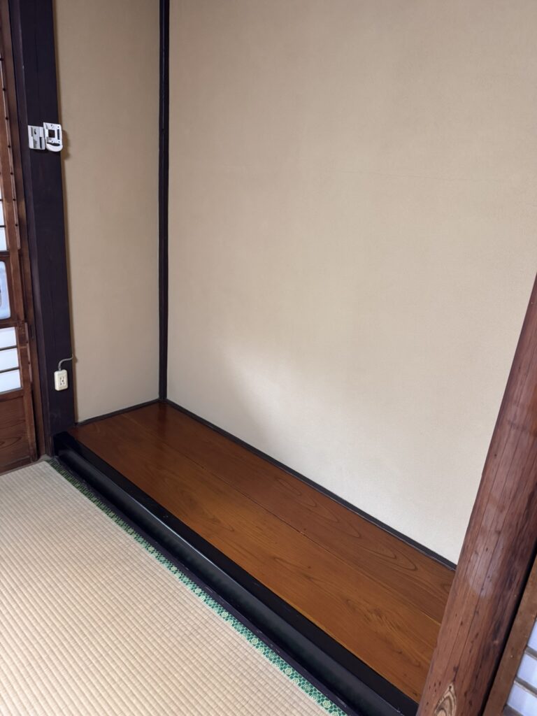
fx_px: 496
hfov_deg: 56.8
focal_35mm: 24
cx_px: 268
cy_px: 358
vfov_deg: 71.6
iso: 640
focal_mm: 6.76
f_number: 1.78
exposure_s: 1/60
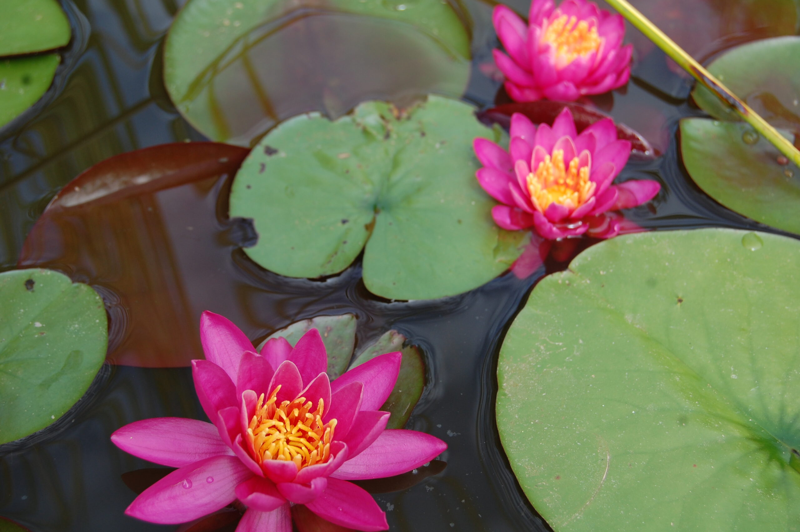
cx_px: 400
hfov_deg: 29.3
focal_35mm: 69
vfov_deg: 19.7
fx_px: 1532
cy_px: 266
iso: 200
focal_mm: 46
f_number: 7.1
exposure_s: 1/200
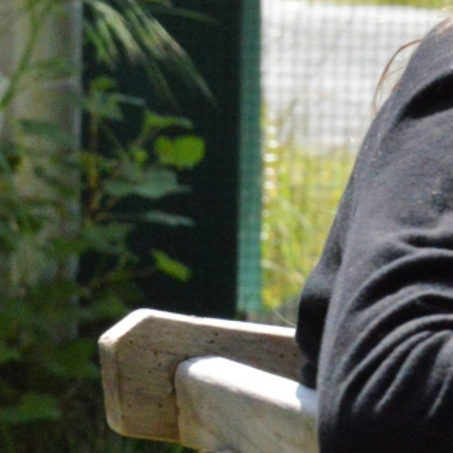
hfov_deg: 2.3
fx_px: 11169
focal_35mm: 754
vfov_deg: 2.3
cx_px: 792
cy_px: 19
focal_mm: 105
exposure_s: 1/1250
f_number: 9
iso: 800
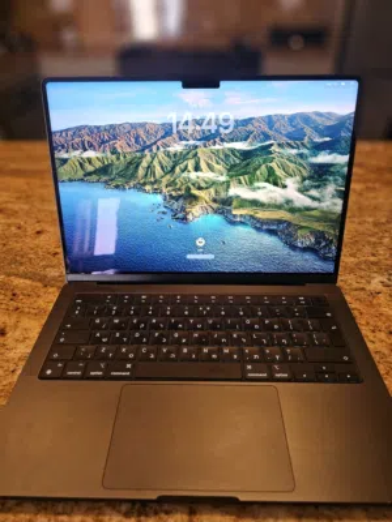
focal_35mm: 23
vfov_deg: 73.9
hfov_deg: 58.9
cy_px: 261
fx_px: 347
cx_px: 196
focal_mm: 6.3
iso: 400
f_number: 1.7
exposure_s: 1/100
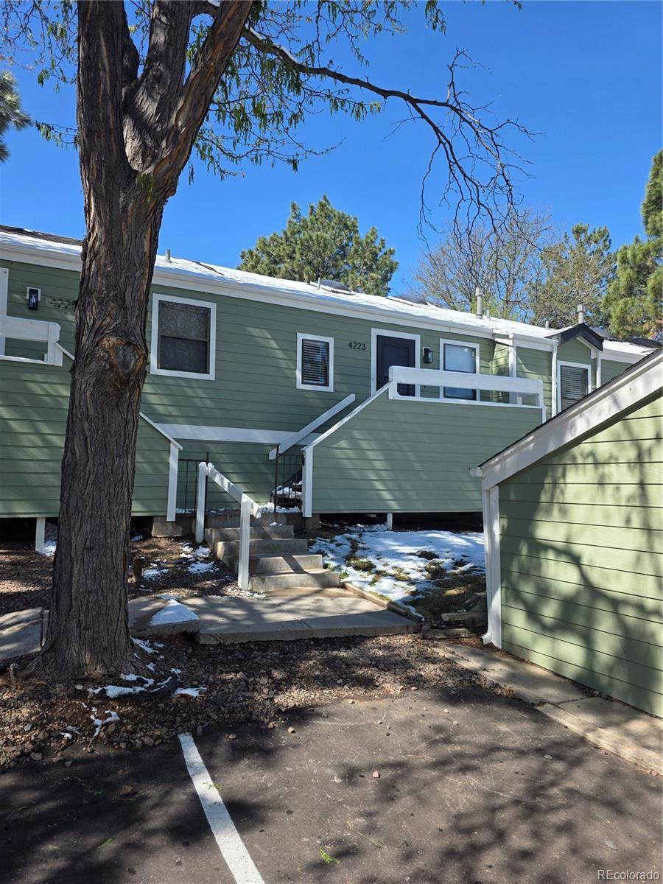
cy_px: 442
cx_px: 332
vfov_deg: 73.9
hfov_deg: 58.9
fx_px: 587
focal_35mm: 23
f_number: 1.7
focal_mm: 6.3
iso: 80
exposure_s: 1/3246
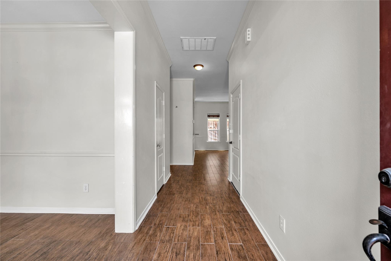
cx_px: 196
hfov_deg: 104.3
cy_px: 130
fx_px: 152
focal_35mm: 14
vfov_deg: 81.2
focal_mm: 14
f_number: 7.1
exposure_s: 1/15
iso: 160
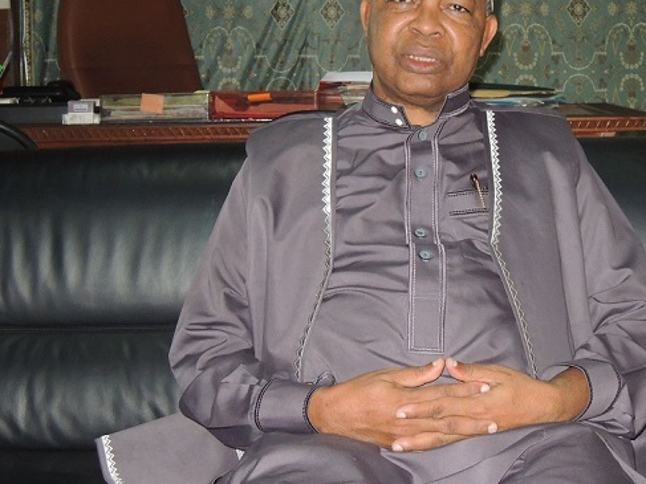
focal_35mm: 77
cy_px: 159
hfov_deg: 25.2
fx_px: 1437
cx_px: 439
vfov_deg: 19.1
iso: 560
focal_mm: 9
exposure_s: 1/50
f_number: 3.3
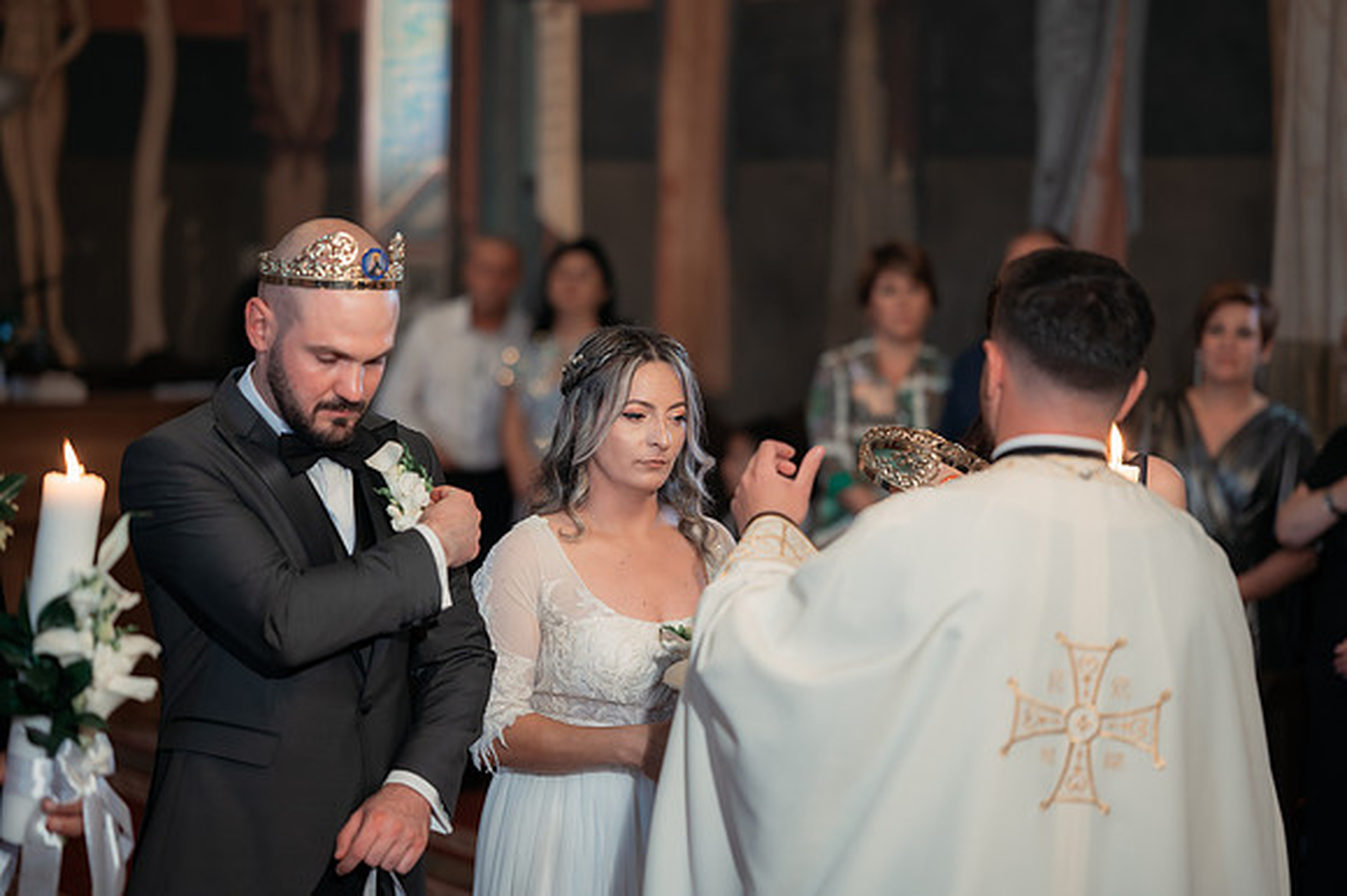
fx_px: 3178
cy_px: 448
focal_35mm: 85
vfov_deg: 16.1
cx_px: 674
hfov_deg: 23.9
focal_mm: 85
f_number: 1.8
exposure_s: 1/200
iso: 1600
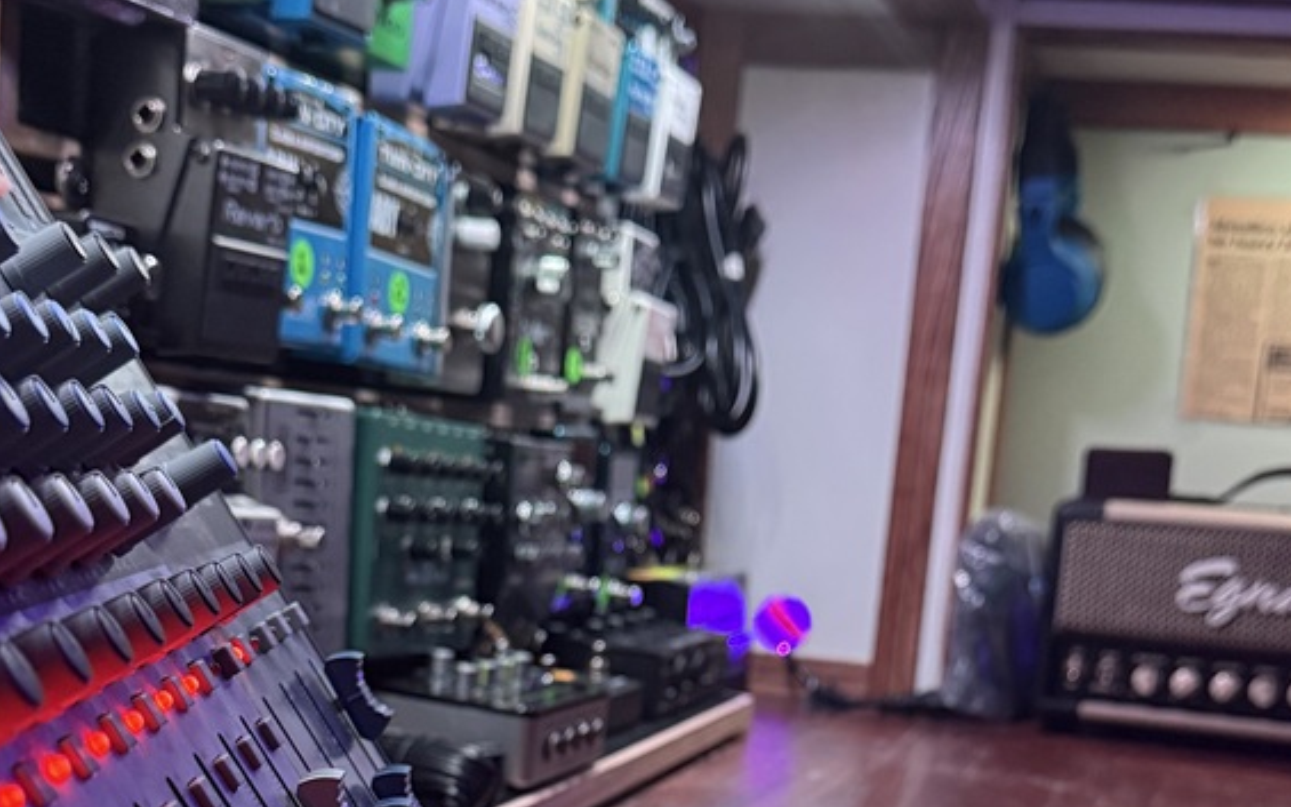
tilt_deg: -11.4
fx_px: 1900
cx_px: 669
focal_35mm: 54
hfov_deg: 37.5
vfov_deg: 23.0
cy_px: 814
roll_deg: -5.0
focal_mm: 6.76
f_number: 1.78
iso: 800
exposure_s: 1/52
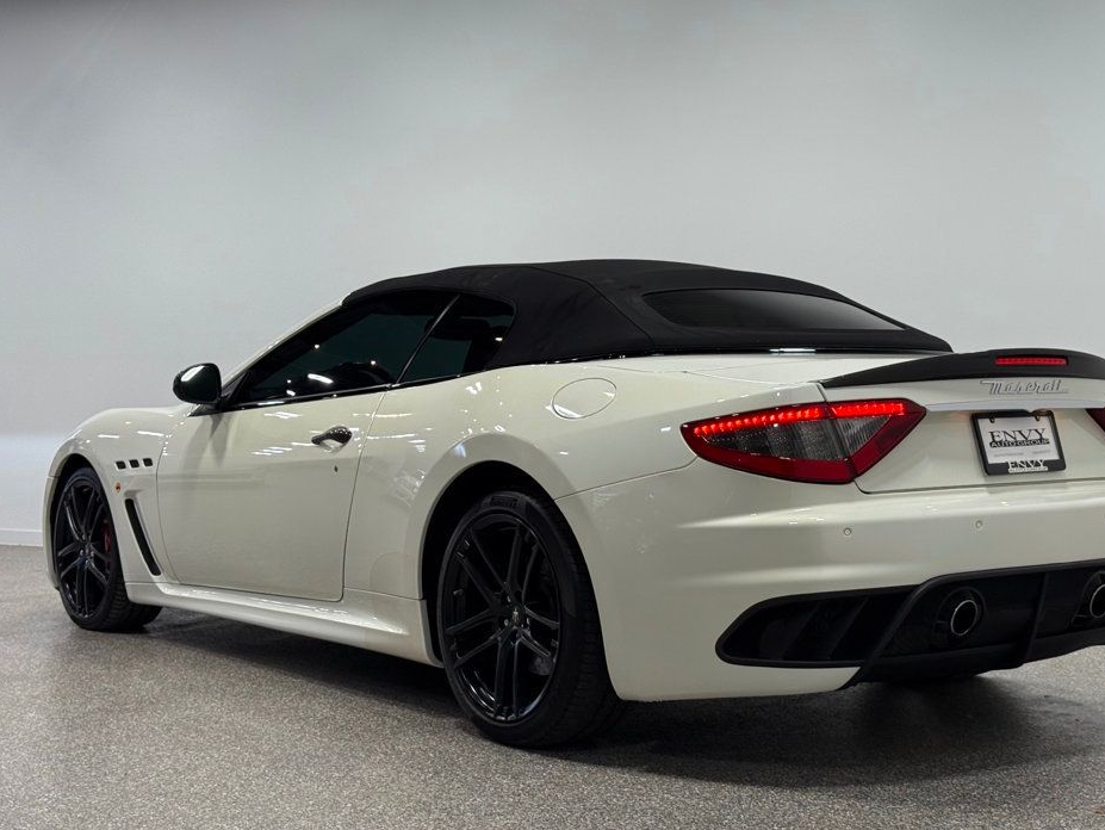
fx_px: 1693
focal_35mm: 53
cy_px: 401
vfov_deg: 27.5
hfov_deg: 36.1
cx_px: 607
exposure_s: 1/388
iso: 64
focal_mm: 6.76
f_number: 1.78
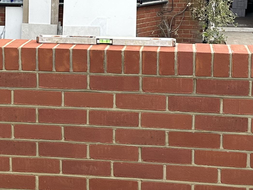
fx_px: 672
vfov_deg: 15.9
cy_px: 26
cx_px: 78
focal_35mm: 92
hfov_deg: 21.2
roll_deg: +0.0
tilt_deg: -8.7
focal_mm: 6.86
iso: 80
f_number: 1.78
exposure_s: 1/623
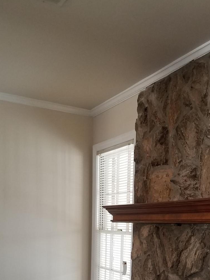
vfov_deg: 33.9
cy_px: 274
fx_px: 421
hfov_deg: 27.5
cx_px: 169
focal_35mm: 52
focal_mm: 4.2
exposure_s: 1/30
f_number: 1.7
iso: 100
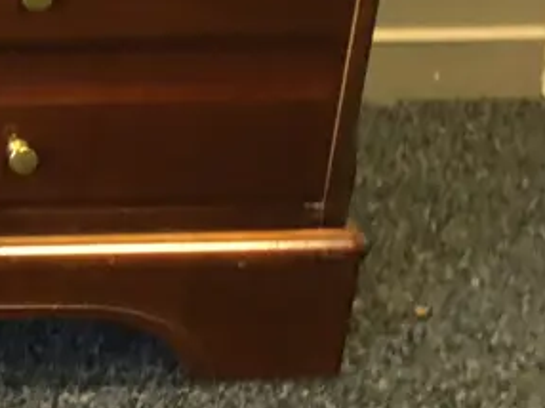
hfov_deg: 16.4
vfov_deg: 13.7
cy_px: -103
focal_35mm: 104
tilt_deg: -17.2
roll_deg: -0.3
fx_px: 1636
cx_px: -383
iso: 100
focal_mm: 4.15
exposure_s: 1/17
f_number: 2.2
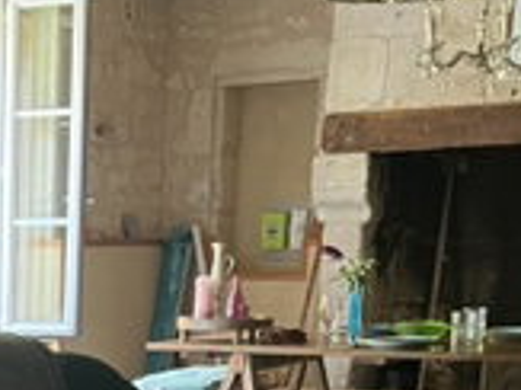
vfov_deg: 13.4
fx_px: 1534
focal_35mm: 102
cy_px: 627
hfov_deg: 18.0
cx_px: -157
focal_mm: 5.1
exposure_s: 1/60
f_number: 1.6
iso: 320
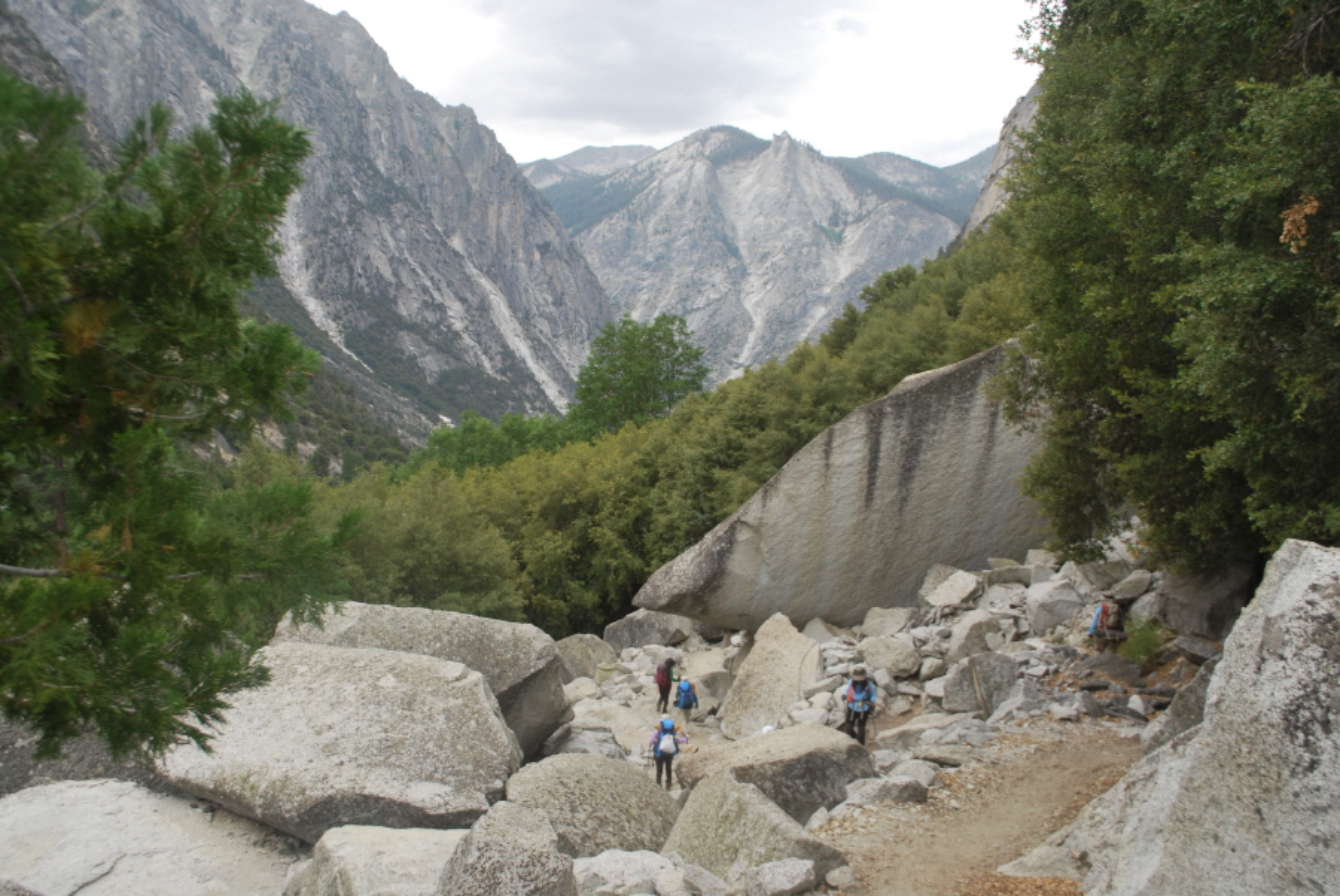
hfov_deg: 57.2
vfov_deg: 40.1
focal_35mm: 33
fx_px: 1229
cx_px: 670
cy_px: 448
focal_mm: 22
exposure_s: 1/125
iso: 125
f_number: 5.6
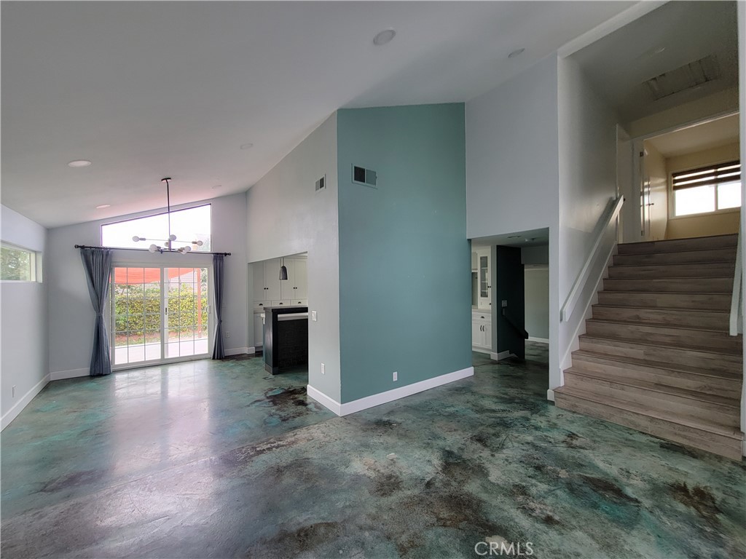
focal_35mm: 13
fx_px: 280
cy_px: 280
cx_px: 373
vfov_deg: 89.9
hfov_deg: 106.2
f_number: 2.2
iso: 64
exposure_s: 1/50
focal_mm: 2.2
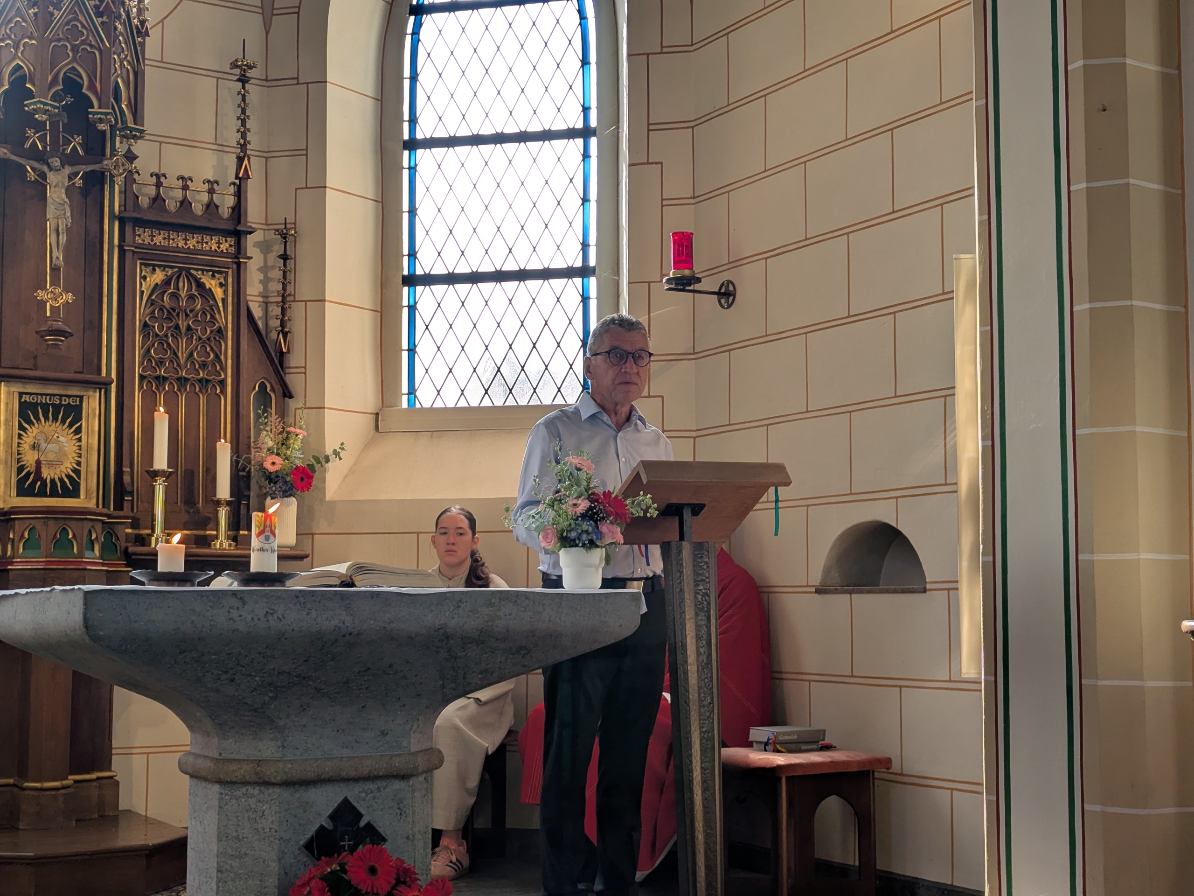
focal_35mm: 48
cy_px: 448
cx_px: 597
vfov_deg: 30.3
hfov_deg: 39.7
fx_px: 1656
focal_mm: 6.81
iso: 40
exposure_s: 1/99.9
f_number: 1.85
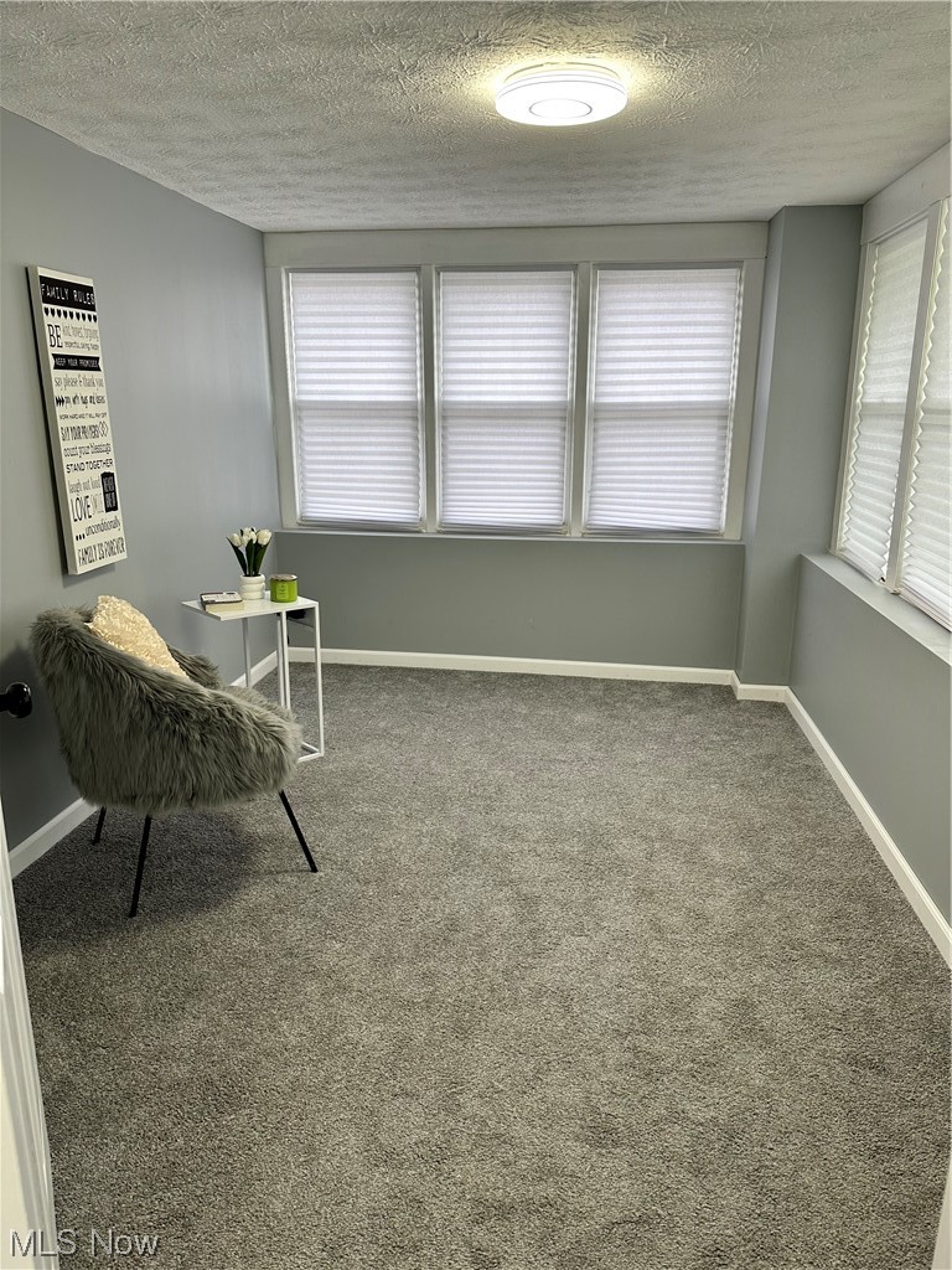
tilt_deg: -14.1
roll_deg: -0.6
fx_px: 880
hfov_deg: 56.8
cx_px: 476
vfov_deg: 71.6
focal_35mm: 24
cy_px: 635
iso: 100
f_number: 1.78
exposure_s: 1/120
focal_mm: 6.86
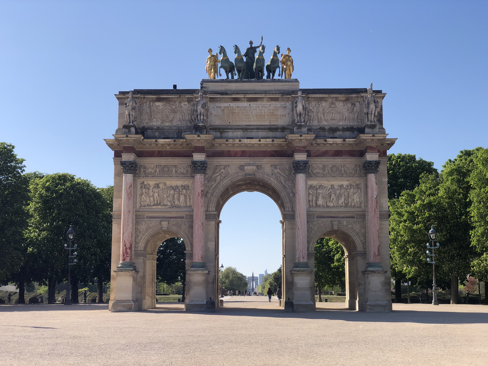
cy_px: 183
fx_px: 733
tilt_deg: +8.9
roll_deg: +0.7
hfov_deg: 36.8
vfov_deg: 28.0
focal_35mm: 52
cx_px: 244
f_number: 2.4
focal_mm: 6
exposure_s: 1/1245
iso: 16
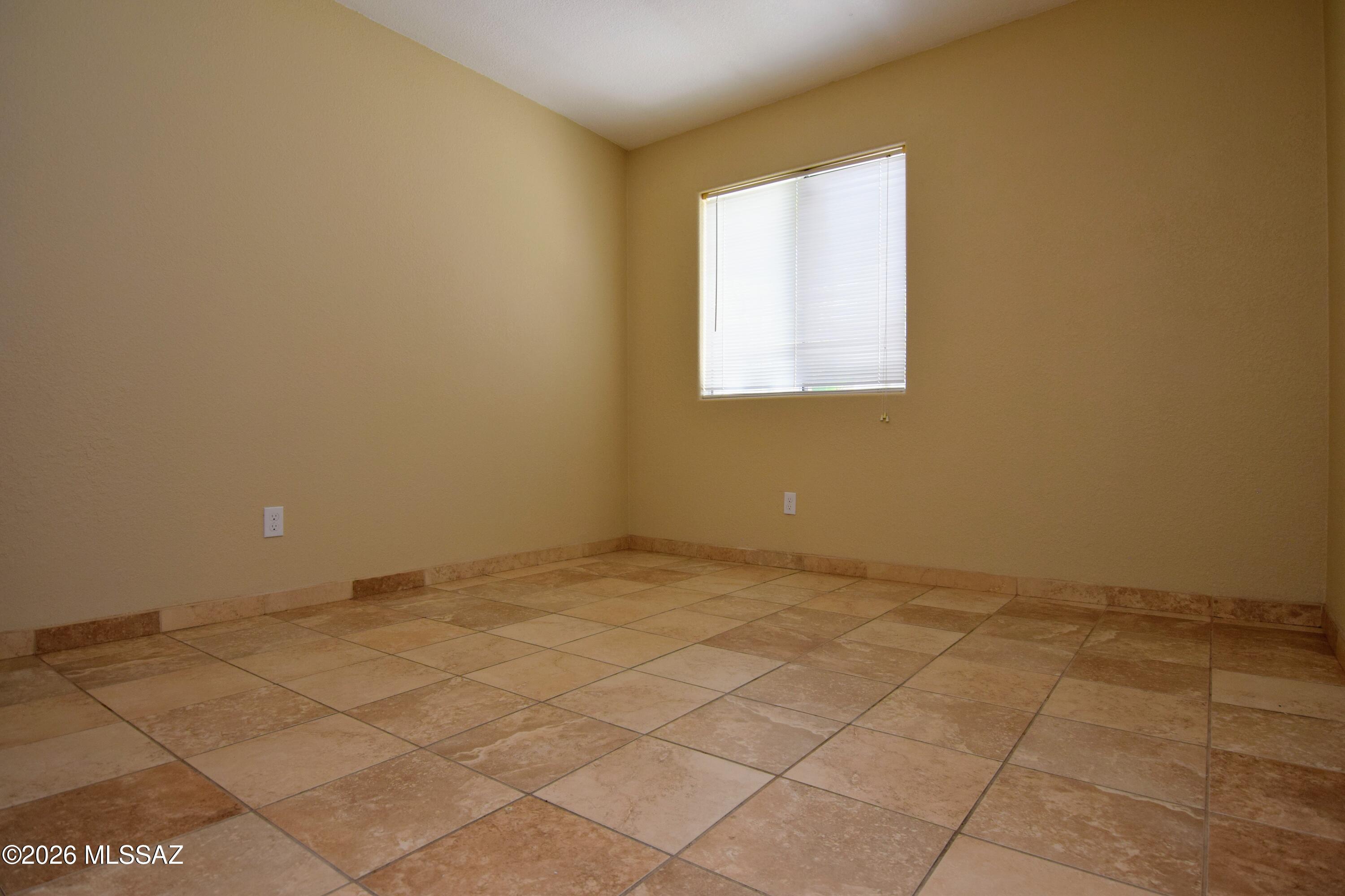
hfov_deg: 85.4
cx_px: 672
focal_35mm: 20
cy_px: 448
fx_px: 728
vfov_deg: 63.2
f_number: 5.6
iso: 450
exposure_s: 1/60
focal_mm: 13
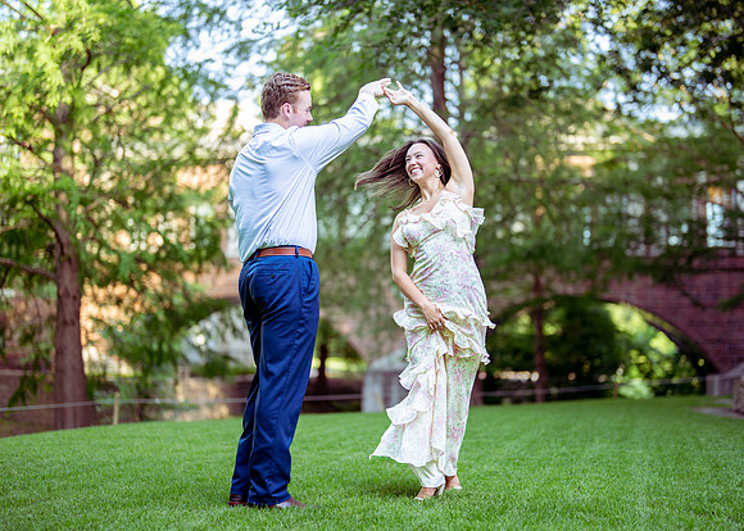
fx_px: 1186
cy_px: 265
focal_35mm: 56
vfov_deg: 25.2
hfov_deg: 34.8
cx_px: 397
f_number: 1.2
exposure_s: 1/800
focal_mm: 50
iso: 320
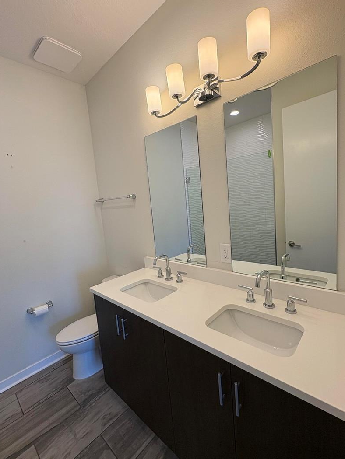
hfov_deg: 78.1
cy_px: 224
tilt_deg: -4.9
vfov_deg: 94.5
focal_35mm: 16
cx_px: 180
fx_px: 213
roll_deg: +4.3
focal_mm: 2.22
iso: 64
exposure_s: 1/120
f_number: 2.2
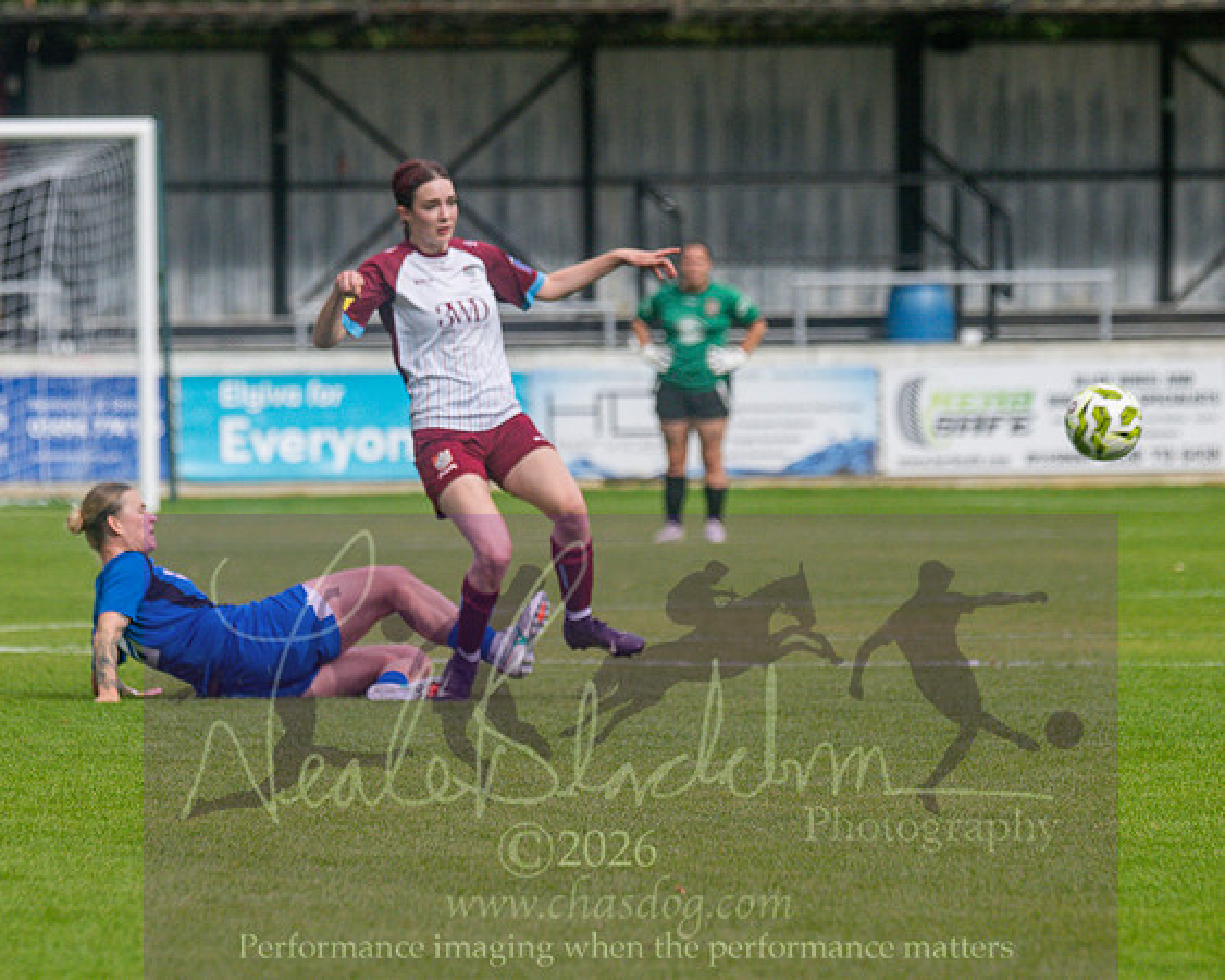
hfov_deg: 4.0
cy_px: 510
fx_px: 17368
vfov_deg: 3.2
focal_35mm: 479
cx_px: 520
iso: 360
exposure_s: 1/1000
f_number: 4
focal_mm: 220
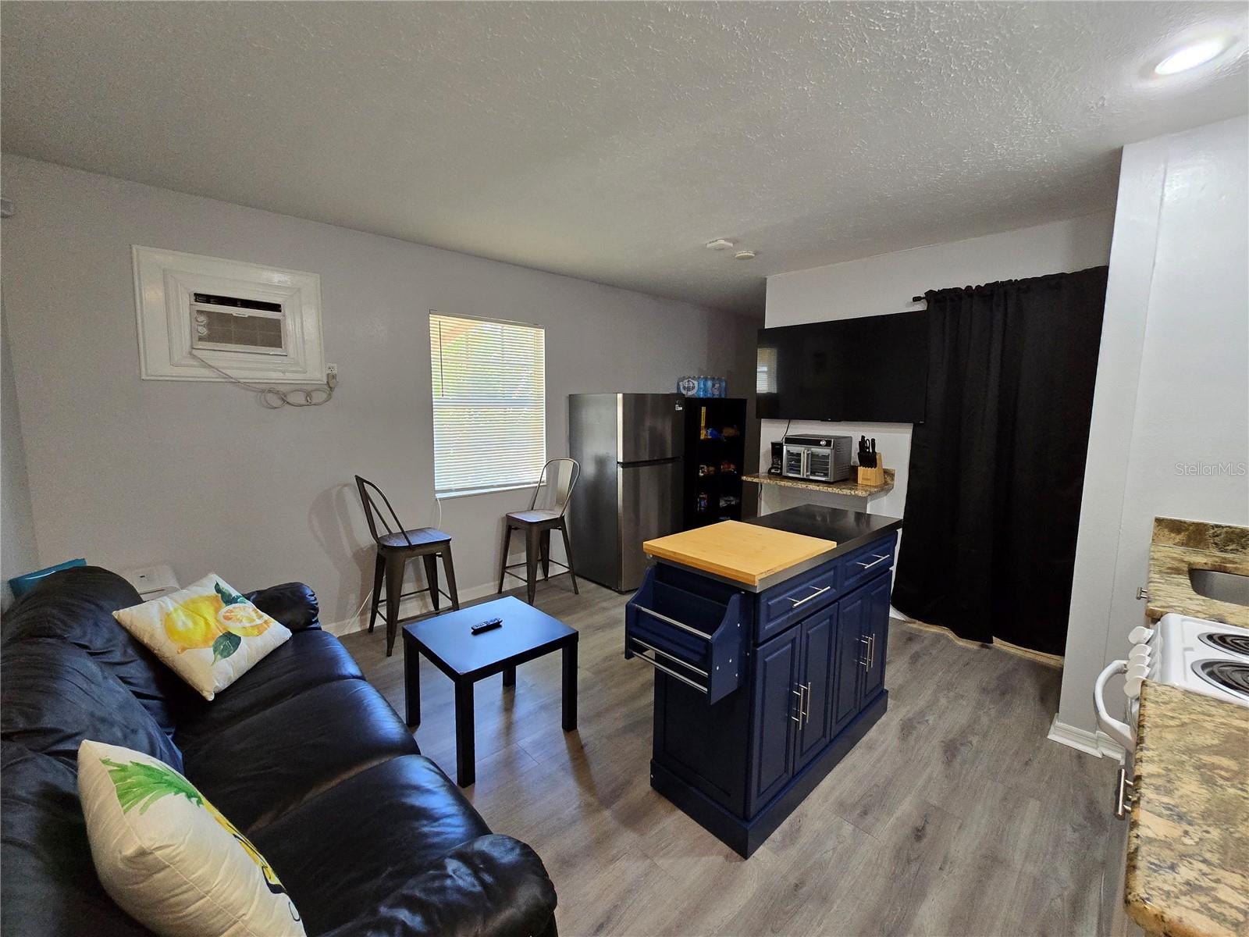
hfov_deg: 106.2
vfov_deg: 89.9
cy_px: 468
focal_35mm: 13
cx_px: 624
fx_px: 469
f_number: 2.2
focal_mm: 2.2
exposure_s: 1/60
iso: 320
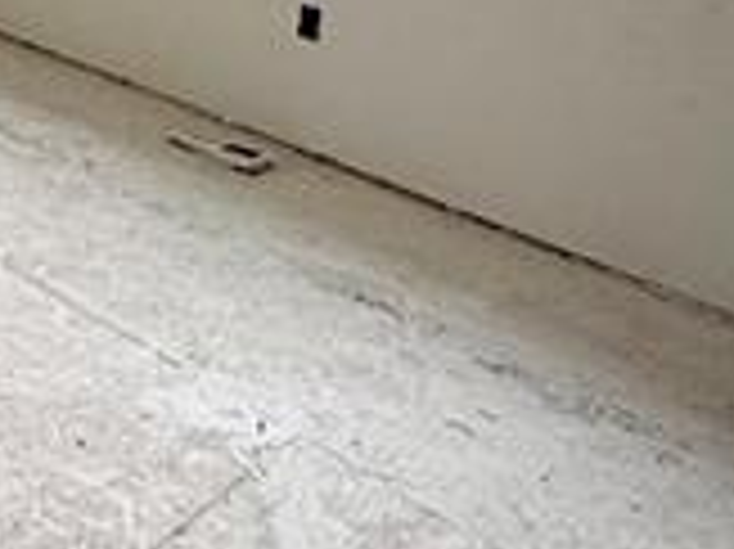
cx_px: -205
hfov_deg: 28.9
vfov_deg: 23.4
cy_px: -169
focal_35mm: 55
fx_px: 1165
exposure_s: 1/143
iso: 64
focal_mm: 2.22
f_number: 2.2
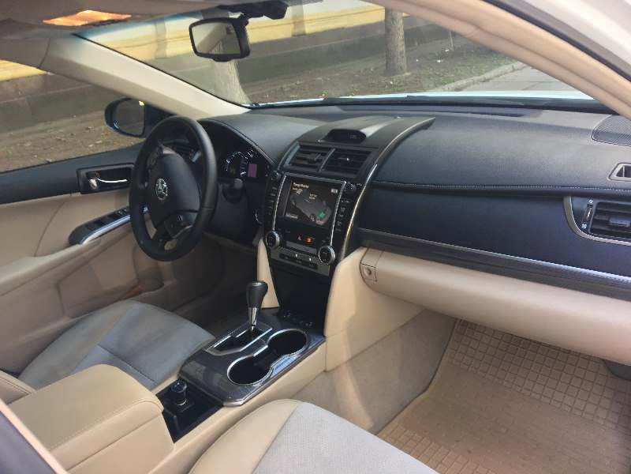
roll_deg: +8.9
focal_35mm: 29
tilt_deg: -21.8
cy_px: 237
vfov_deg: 48.2
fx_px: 529
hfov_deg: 61.7
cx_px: 316
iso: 32
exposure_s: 1/50
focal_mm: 4.15
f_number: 2.2
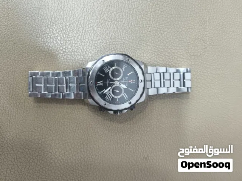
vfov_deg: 58.9
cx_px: 121
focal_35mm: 23
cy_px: 90
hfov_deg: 73.9
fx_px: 161
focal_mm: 5.35
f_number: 1.7
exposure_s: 1/33.3
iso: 640
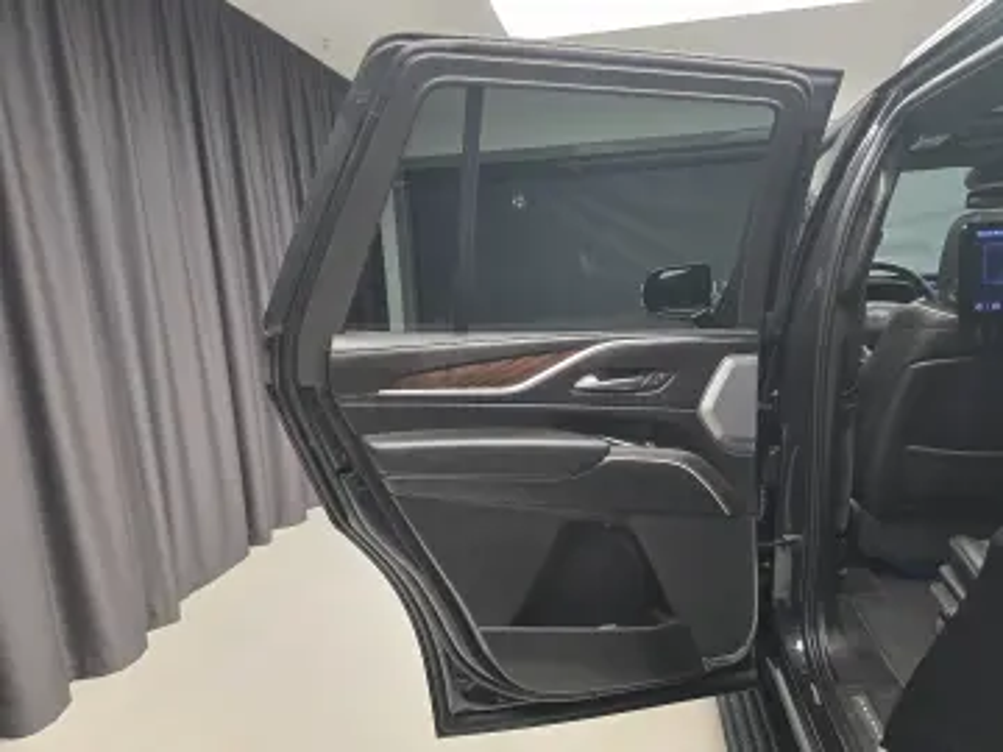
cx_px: 502
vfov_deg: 58.9
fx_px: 666
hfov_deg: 73.9
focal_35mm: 23
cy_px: 376
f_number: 1.7
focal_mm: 6.3
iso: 320
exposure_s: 1/100
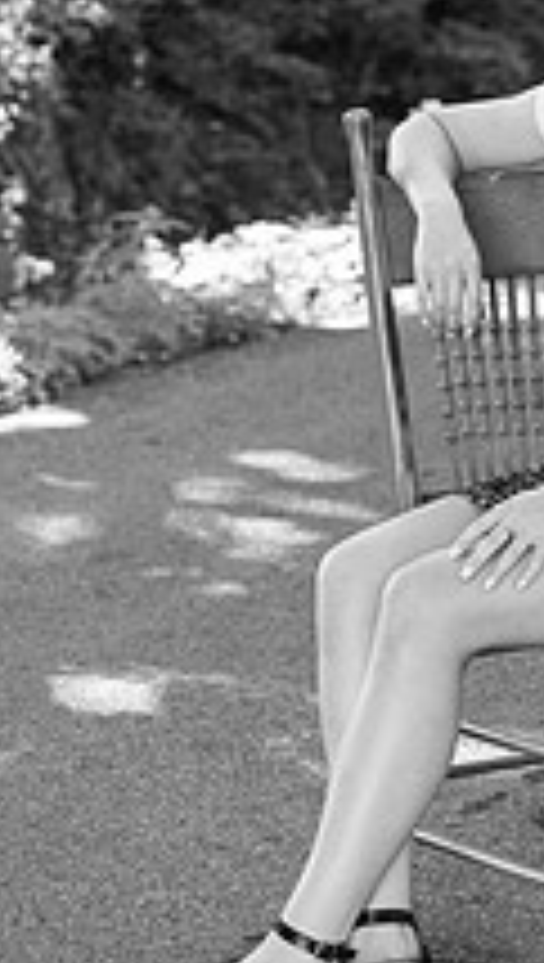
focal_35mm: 154
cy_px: 207
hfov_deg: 7.9
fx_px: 3934
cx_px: 477
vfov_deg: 13.9
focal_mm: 70
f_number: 3.5
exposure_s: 1/200
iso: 640
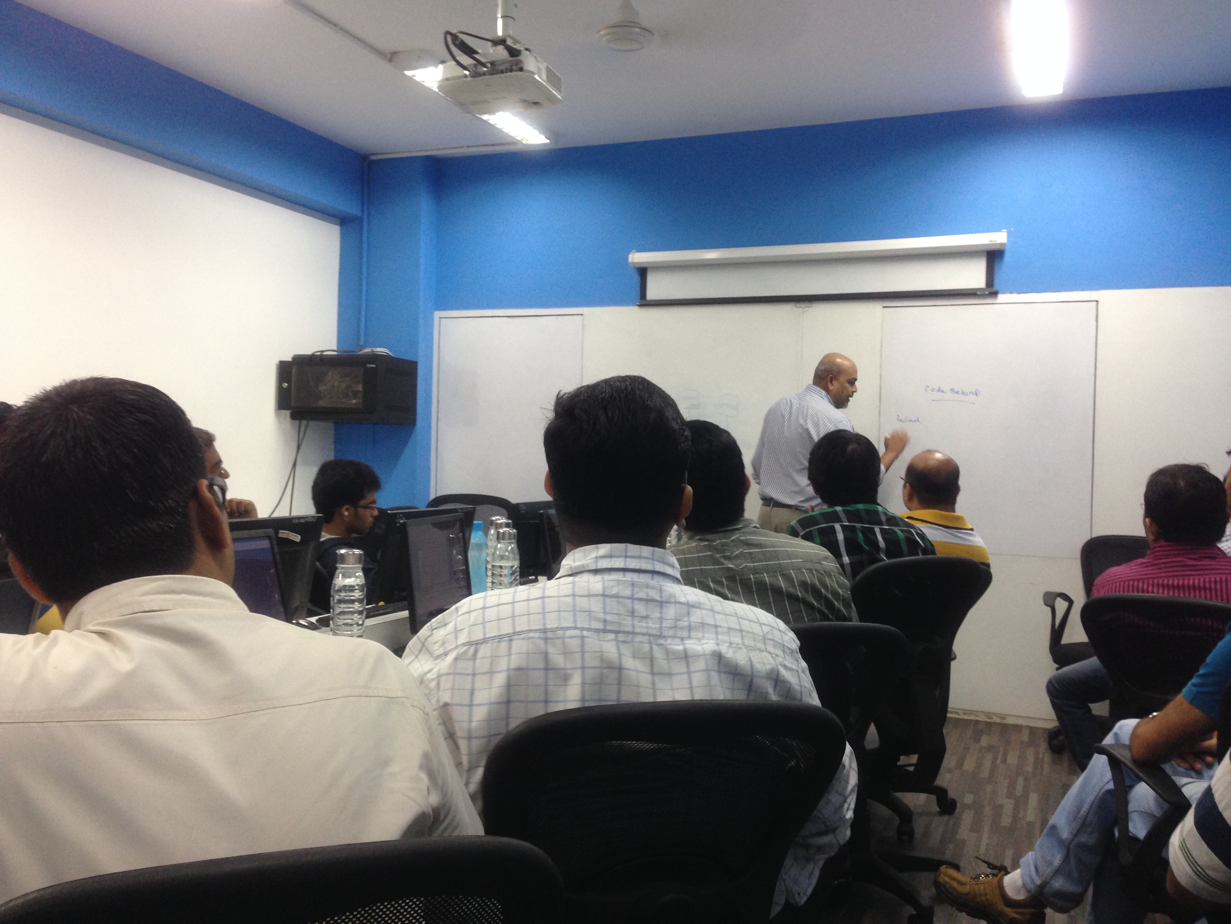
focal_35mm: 33
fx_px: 1174
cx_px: 616
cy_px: 462
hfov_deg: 55.4
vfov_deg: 42.9
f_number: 2.4
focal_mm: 4.12
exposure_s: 1/20
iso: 100
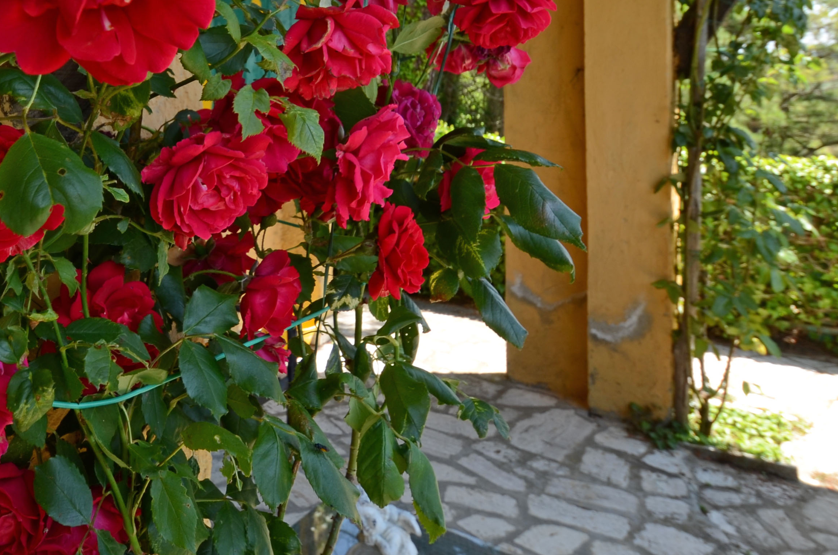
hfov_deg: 56.4
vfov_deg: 38.9
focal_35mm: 32
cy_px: 88
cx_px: 226
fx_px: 743
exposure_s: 1/60
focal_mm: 10
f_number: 8
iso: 100
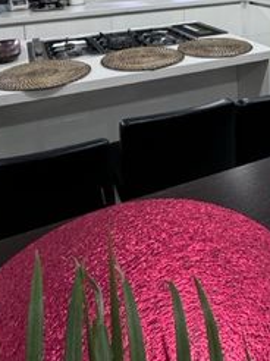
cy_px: -7
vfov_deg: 41.9
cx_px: 204
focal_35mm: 38
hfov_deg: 36.7
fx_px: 396
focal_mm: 2.22
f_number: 2.2
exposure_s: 1/60
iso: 160
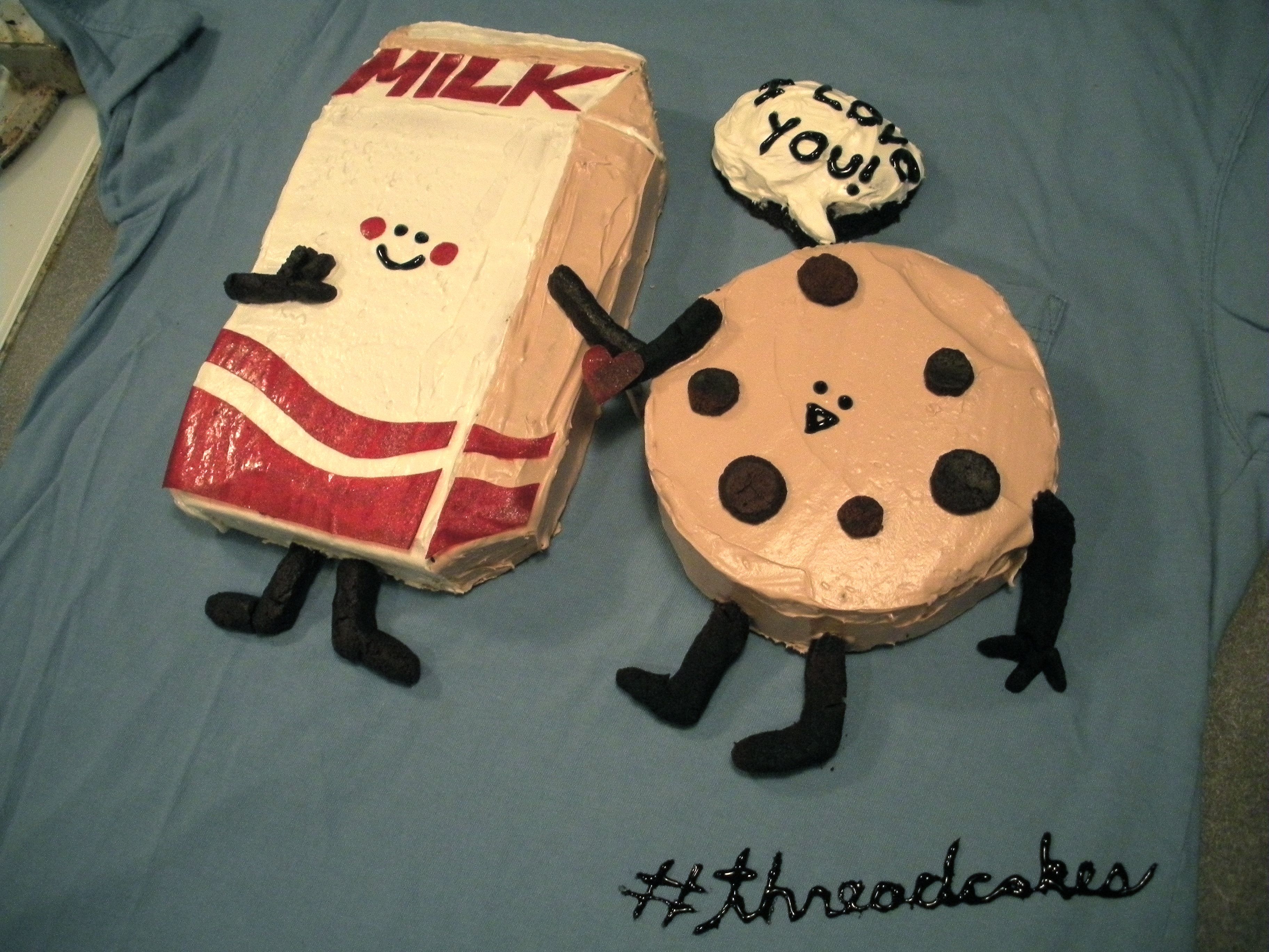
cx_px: 634
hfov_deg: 52.6
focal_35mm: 35
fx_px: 1283
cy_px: 476
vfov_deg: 40.7
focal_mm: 6.3
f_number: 3.5
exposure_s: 1/48.1
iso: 400
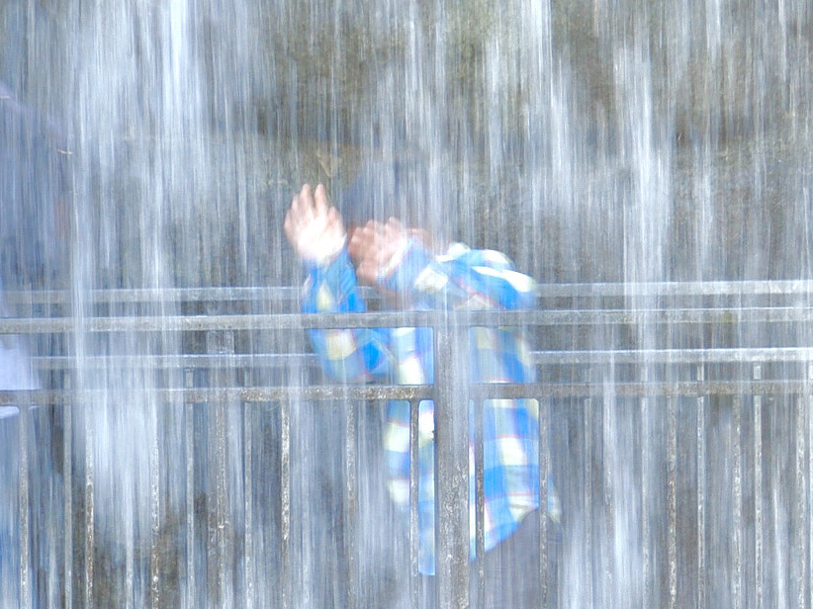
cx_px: 221
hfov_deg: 9.1
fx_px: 5095
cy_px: 375
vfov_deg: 6.8
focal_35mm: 217
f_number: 5.6
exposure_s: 1/60
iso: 450
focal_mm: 116
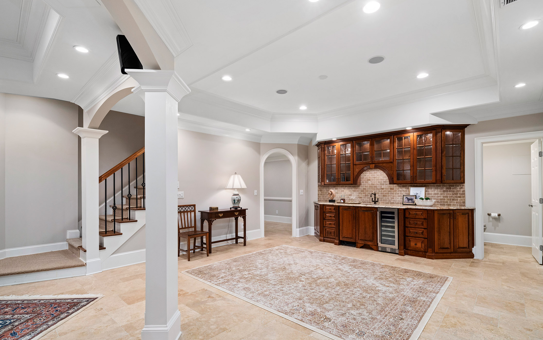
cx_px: 279
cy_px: 188
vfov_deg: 67.8
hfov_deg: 94.3
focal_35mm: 17
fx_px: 252
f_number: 8
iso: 400
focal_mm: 16
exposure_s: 1/2.5
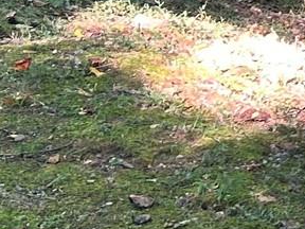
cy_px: -100
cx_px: 880
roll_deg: -0.1
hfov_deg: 8.9
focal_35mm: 185
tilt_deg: -14.8
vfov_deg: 7.9
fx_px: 1630
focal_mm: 5.7
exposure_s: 1/121
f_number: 1.5
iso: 125
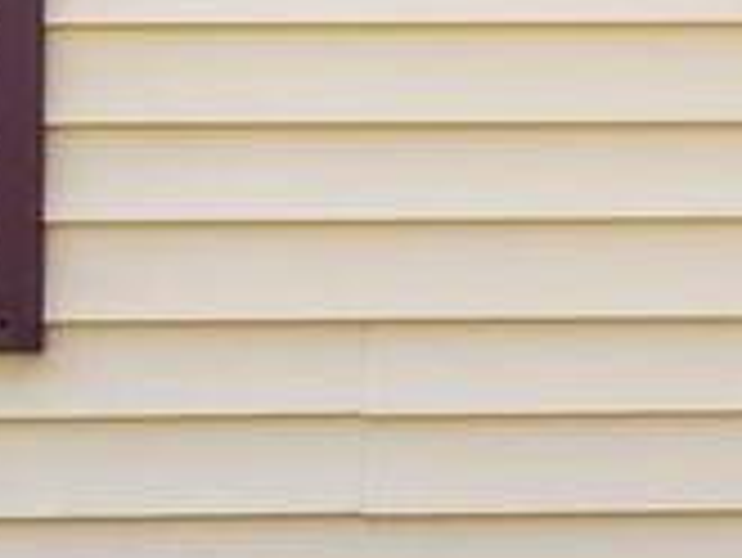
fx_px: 3711
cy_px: -106
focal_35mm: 173
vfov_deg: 8.5
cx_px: 1907
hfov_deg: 9.8
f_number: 9
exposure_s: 1/200
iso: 1000
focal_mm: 29
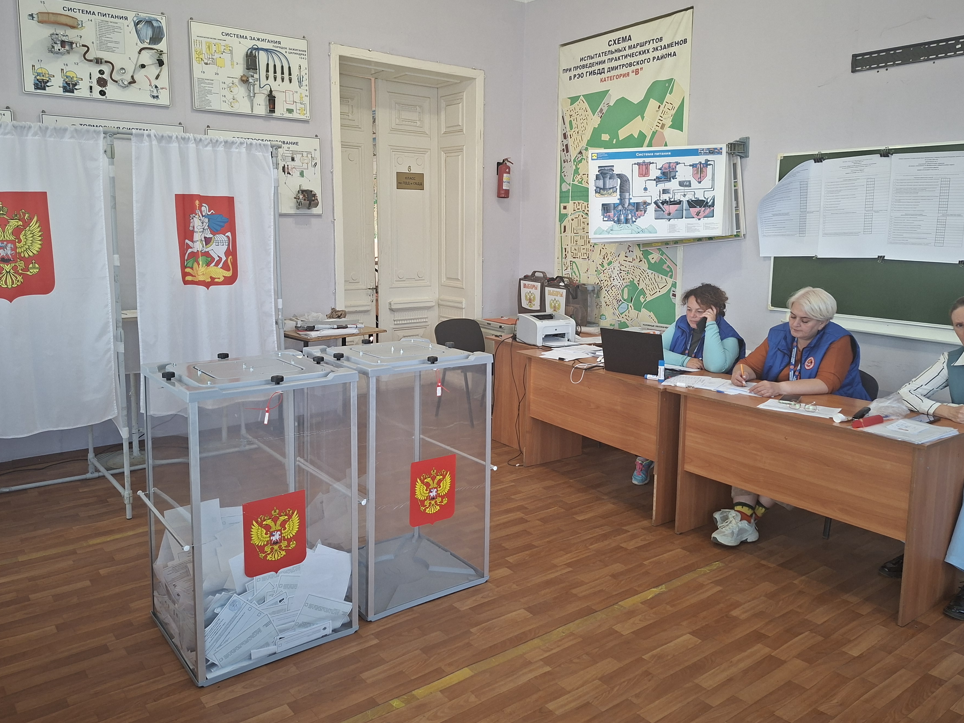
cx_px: 491
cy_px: 330
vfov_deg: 53.0
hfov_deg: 67.3
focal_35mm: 26
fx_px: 724
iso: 320
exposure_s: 1/50
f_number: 1.8
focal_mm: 5.54
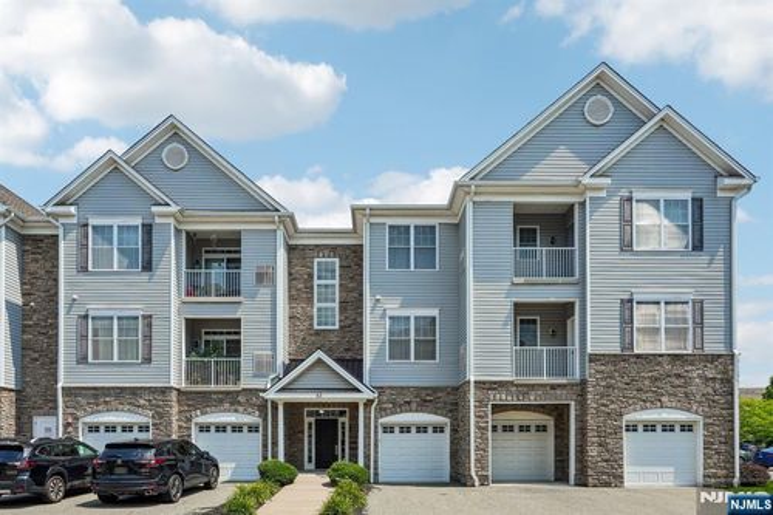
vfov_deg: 60.7
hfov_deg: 82.6
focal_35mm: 20
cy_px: 258
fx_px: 440
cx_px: 386
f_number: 9
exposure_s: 1/250
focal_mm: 20.5
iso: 100
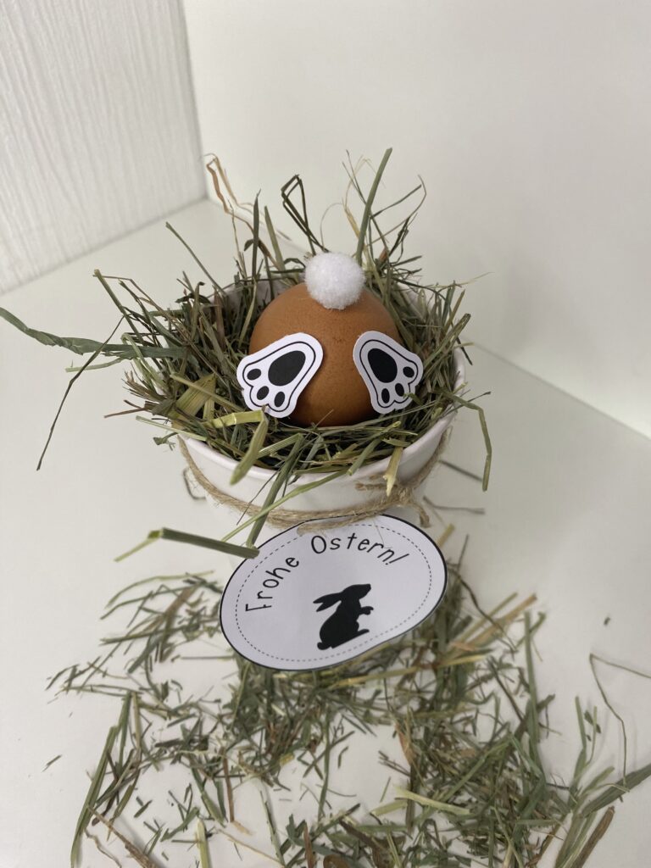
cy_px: 434
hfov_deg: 53.1
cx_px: 326
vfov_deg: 67.3
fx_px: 652
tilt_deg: -46.4
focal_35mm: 26
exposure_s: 1/113
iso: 125
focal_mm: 4.25
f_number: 1.8
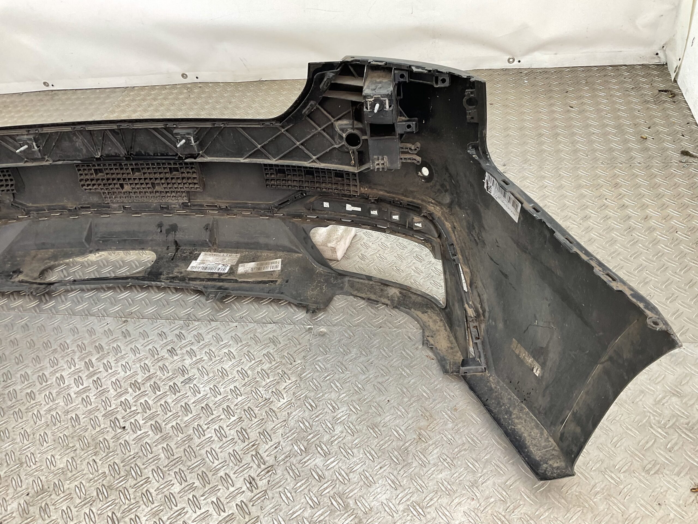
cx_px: 349
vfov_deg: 48.2
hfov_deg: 61.7
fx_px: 585
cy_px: 262
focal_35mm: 29
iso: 32
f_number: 1.8
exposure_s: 1/100
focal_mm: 3
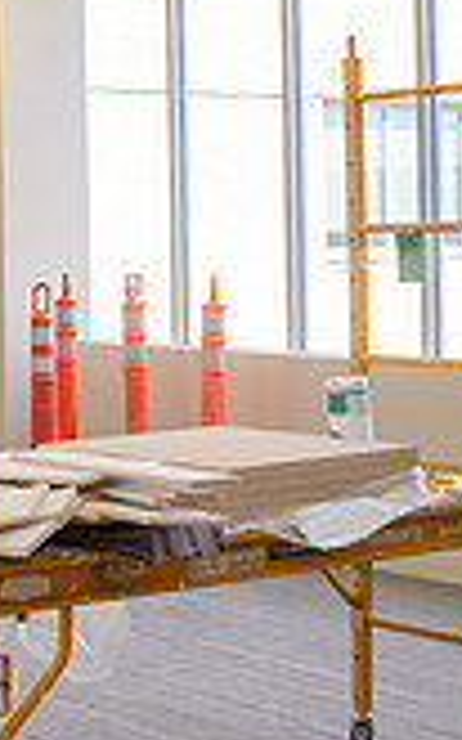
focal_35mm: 89
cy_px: 244
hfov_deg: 13.3
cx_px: -363
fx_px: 1795
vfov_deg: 23.2
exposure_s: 1/250
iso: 125
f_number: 4
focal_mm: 24
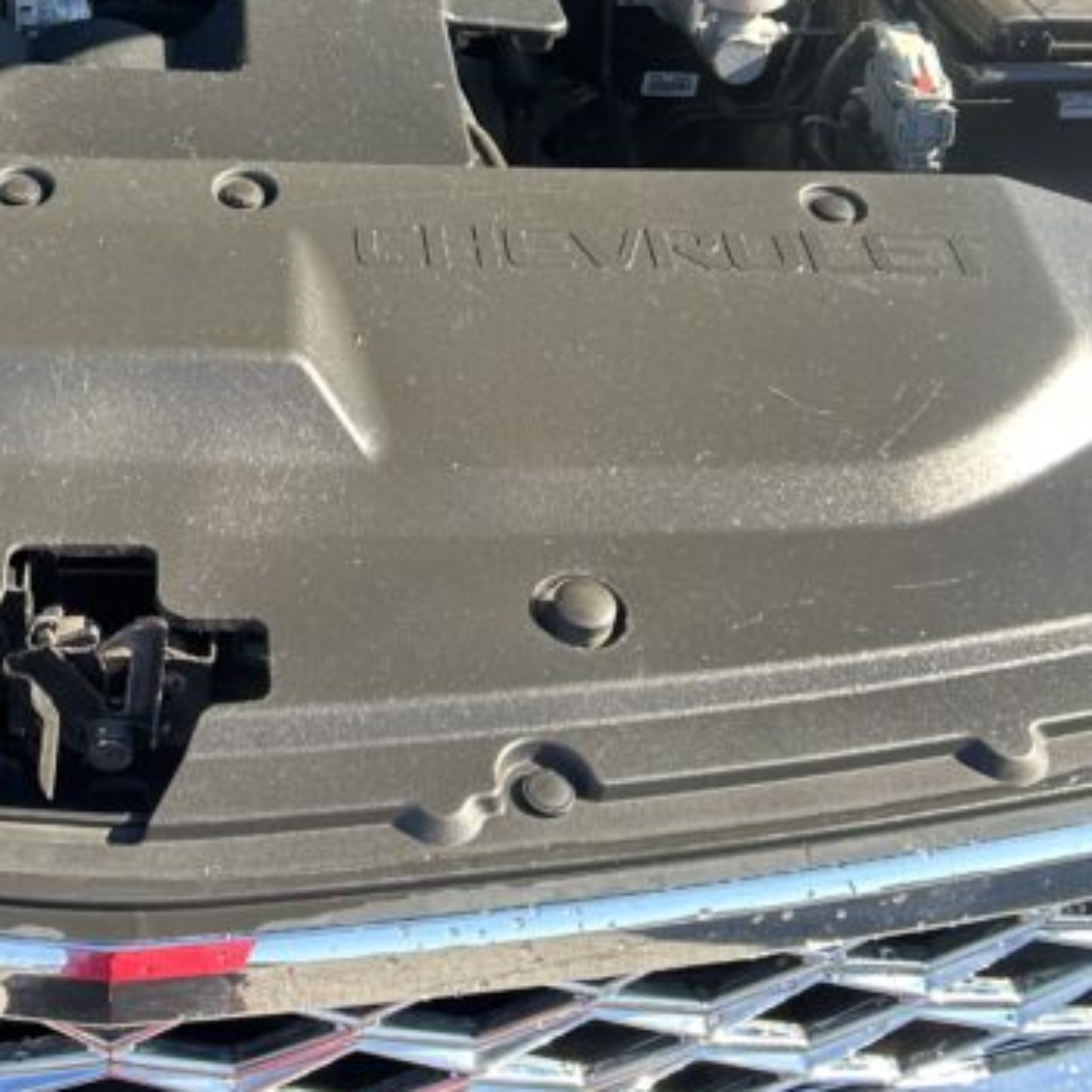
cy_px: -68
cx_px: 146
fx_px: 2391
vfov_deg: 24.2
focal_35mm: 67
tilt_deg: -21.5
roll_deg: -2.0
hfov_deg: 25.1
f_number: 1.5
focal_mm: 5.7
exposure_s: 1/371
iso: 50
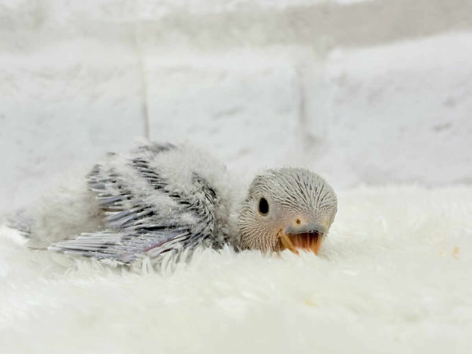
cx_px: 236
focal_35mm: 52
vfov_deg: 28.0
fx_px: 709
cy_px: 177
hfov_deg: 36.8
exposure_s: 1/100
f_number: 1.6
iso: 64
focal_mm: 5.96
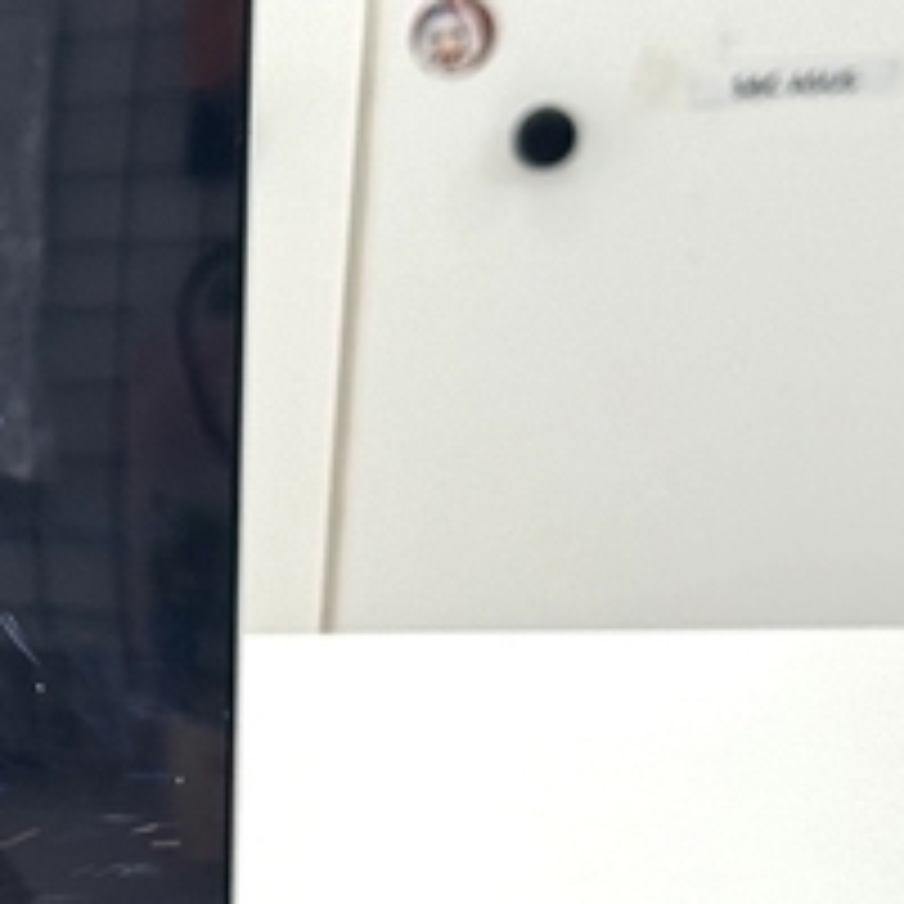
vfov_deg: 10.3
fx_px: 4993
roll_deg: +0.8
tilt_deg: -19.3
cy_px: 846
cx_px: -742
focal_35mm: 169
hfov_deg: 9.8
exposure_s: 1/151
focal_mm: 6.76
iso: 80
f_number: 1.78
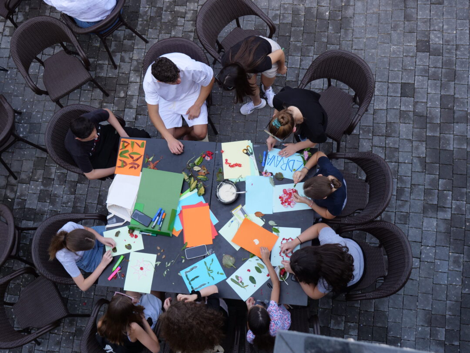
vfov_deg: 30.3
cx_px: 235
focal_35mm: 48
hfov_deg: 39.7
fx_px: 652
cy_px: 176
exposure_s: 1/200
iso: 200
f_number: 4.5
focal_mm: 24
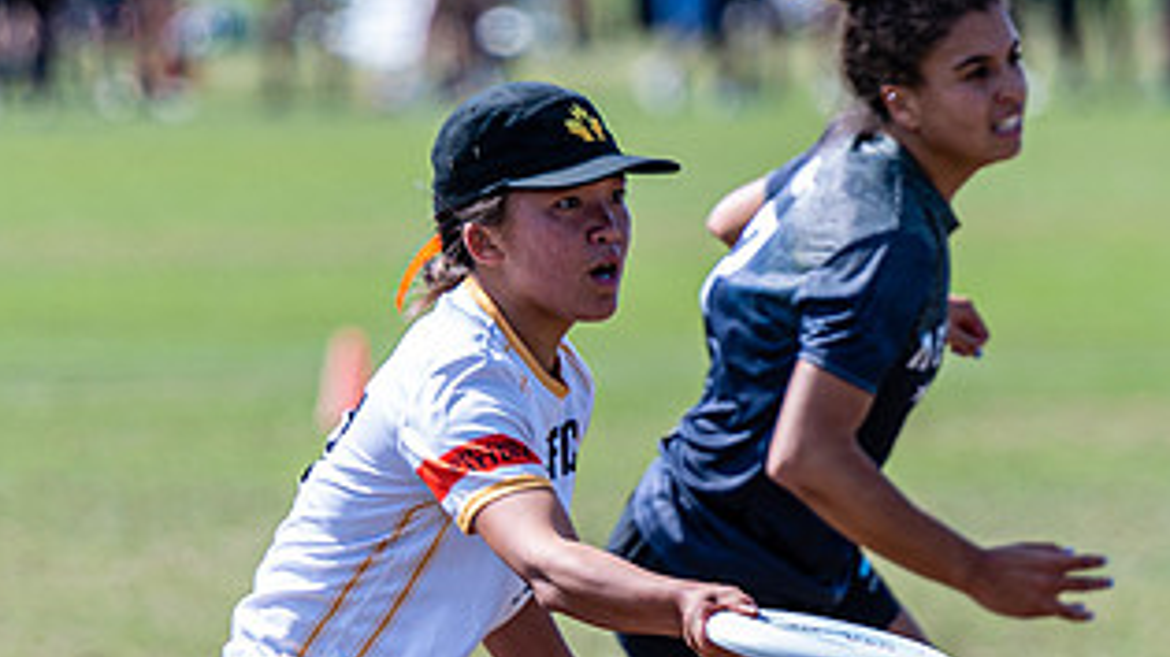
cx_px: 530
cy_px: 686
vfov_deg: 1.5
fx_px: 25898
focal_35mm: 835
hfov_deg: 2.6
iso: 100
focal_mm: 200
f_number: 3.2
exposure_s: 1/800
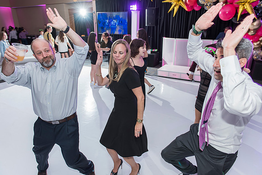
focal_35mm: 24
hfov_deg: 73.7
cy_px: 88
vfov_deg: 53.2
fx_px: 175
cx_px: 131
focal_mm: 24
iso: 800
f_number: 4
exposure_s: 1/100
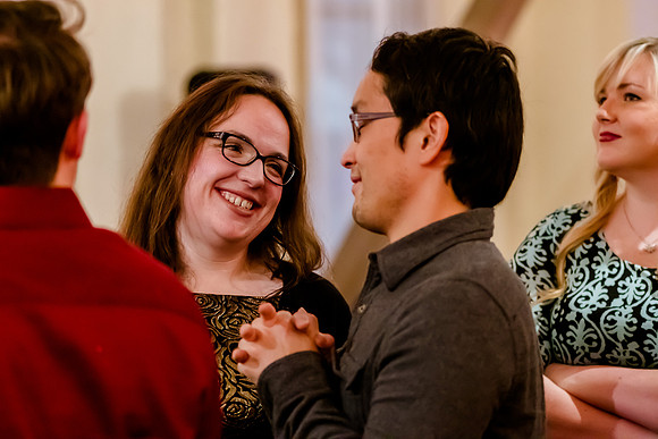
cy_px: 220
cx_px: 329
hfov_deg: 13.0
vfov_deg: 8.7
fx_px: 2879
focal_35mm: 158
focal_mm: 105
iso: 4000
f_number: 2.8
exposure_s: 1/80
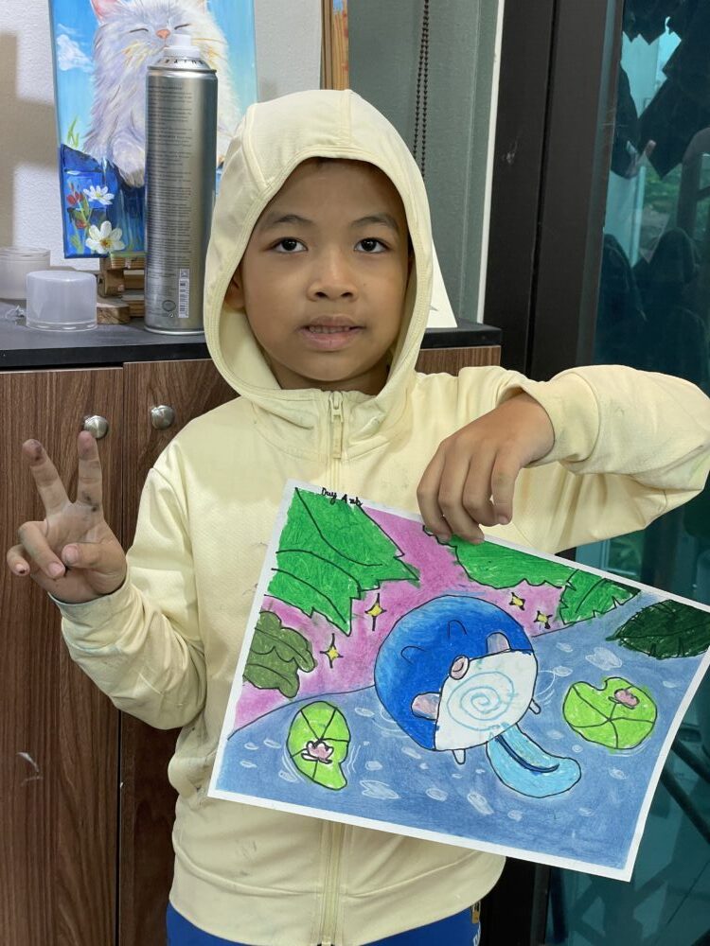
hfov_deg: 28.0
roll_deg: -2.7
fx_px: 1422
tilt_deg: -14.4
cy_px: 473
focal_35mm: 52
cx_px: 355
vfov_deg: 36.8
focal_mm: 6
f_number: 2
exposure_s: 1/100
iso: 100
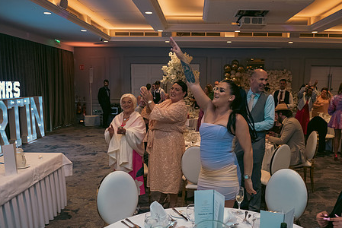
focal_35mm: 31
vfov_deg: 42.1
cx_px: 191
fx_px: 295
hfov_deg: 60.1
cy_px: 140
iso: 800
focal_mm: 24
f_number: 3.5
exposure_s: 1/160
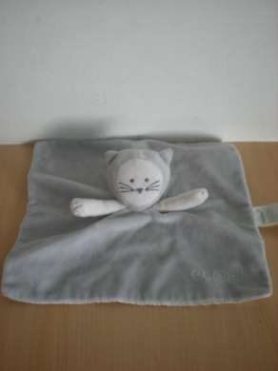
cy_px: 186
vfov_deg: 49.0
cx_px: 139
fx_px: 407
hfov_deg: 37.7
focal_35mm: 38
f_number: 3.1
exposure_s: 1/31.3
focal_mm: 6.3
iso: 200
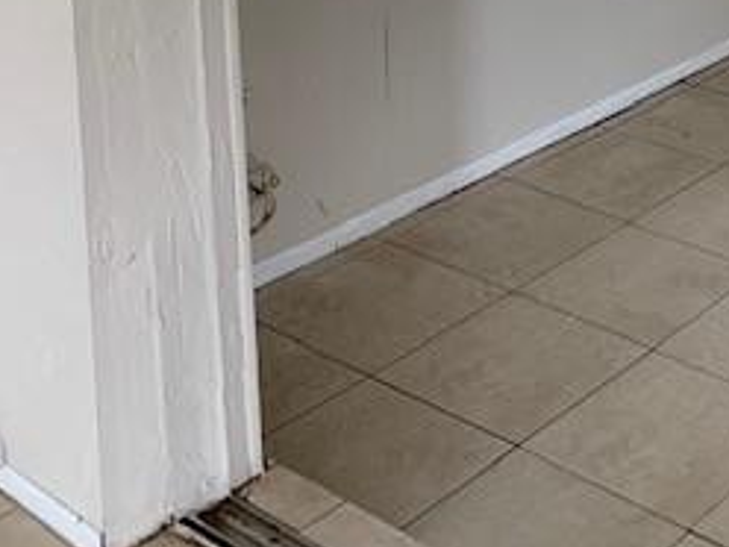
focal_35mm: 67
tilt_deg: -14.1
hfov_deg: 26.3
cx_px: 841
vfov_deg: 20.3
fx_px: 1411
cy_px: -135
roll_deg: -2.3
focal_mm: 4.25
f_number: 1.8
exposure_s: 1/60
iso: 125
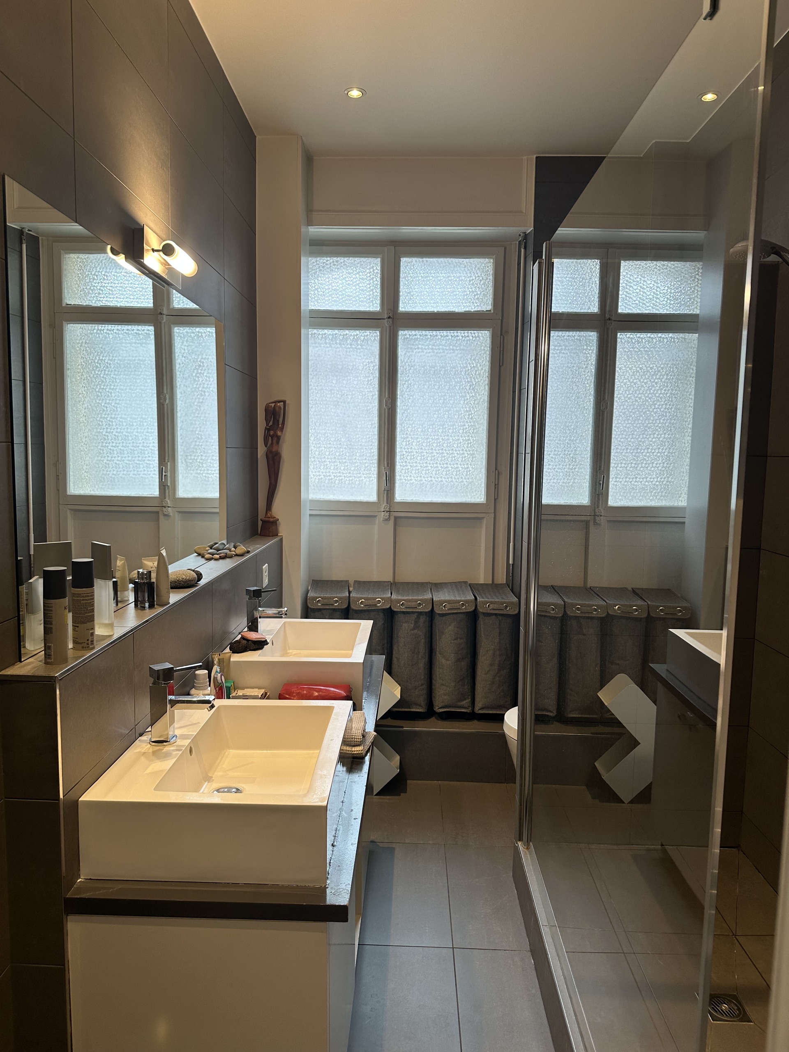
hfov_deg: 56.8
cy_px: 526
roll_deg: -0.6
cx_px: 394
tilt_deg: -5.0
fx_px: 729
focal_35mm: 24
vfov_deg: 71.6
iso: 64
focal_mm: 6.86
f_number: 1.78
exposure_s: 1/100
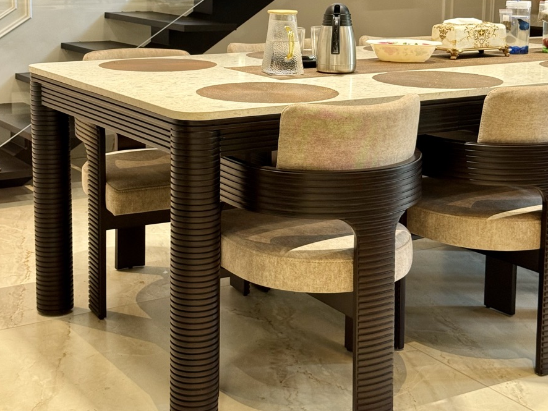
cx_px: 272
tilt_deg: -8.2
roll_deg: -1.3
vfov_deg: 22.4
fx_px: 1029
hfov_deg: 29.8
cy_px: 97
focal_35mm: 65
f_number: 1.78
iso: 125
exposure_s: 1/50
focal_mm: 6.76
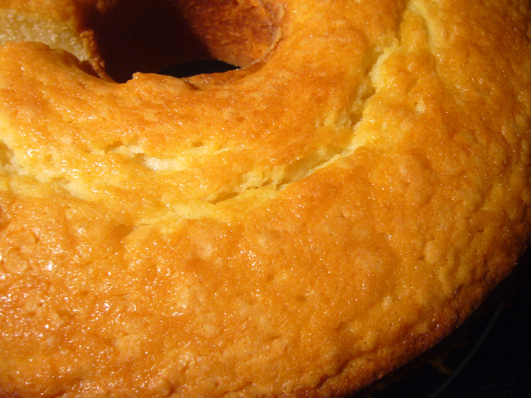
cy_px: 180
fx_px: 614
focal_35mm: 40
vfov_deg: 35.9
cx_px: 282
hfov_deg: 46.8
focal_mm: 5.8
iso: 160
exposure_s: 1/15
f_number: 2.8
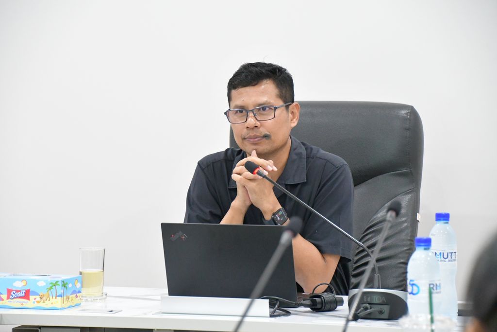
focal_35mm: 165
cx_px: 248
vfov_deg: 8.3
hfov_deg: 12.5
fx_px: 2278
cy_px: 166
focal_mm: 110
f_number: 5.6
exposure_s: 1/125
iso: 10000
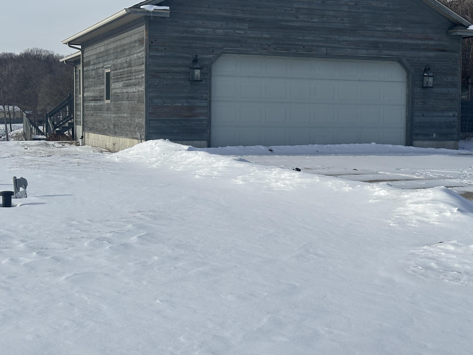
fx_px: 806
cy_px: 154
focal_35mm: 59
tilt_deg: -2.2
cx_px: 289
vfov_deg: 24.8
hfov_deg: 32.6
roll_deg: -1.1
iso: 64
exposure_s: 1/7634
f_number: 1.78
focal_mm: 6.86
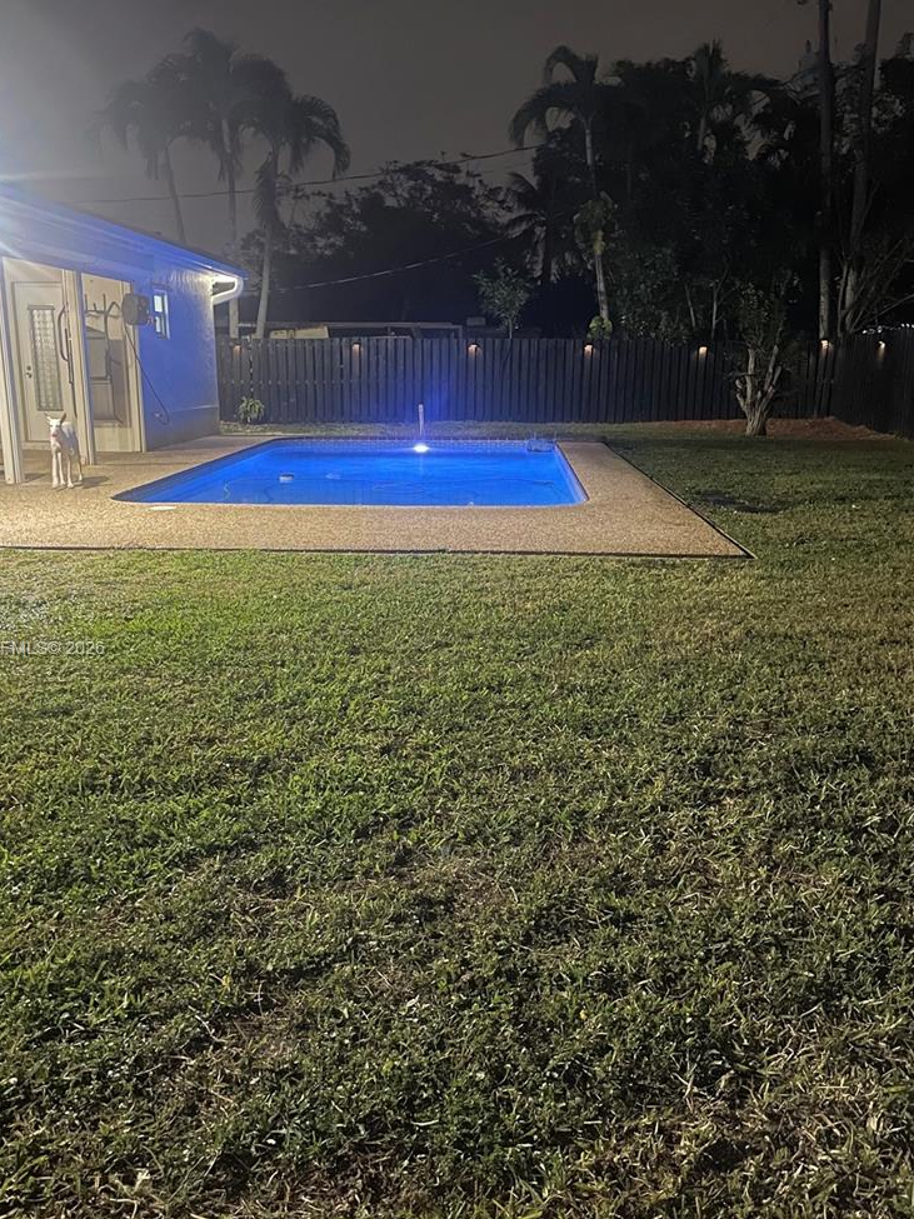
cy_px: 650
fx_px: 1127
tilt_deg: -15.2
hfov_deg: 44.1
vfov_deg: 56.8
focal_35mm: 32
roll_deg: +1.1
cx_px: 436
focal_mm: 4.2
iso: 1000
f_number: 1.6
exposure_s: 1/17
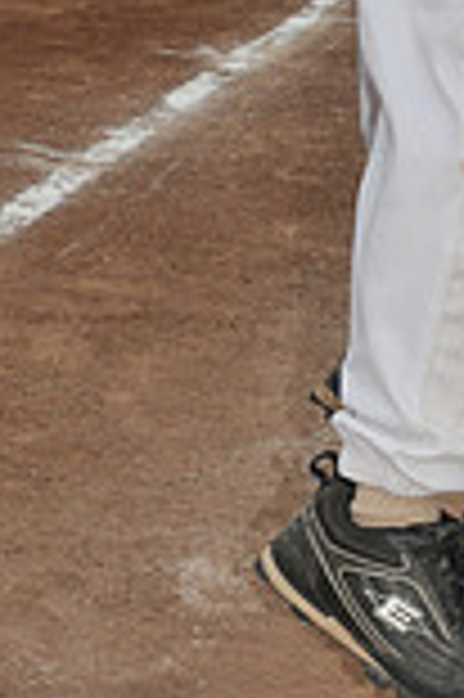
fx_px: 2616
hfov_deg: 10.0
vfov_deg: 14.8
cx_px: 498
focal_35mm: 135
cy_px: -113
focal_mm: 24
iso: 200
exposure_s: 1/250
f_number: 11
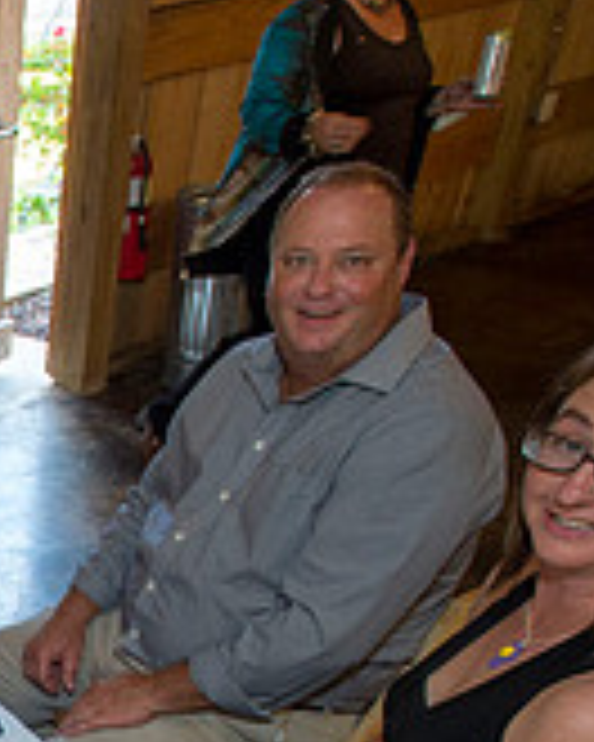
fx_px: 1231
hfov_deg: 20.6
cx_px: -423
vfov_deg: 30.8
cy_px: 769
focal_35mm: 56
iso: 1600
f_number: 4.5
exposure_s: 1/125
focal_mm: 17
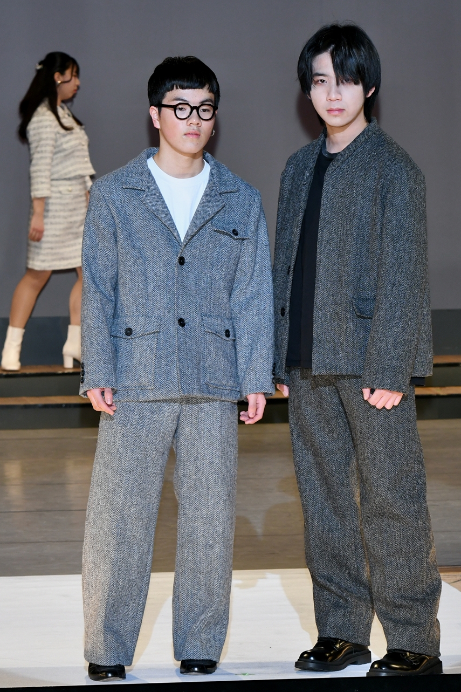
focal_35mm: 229
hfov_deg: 6.0
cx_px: 264
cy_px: 334
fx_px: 4400
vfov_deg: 9.0
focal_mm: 102
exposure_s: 1/250
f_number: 5.6
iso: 800
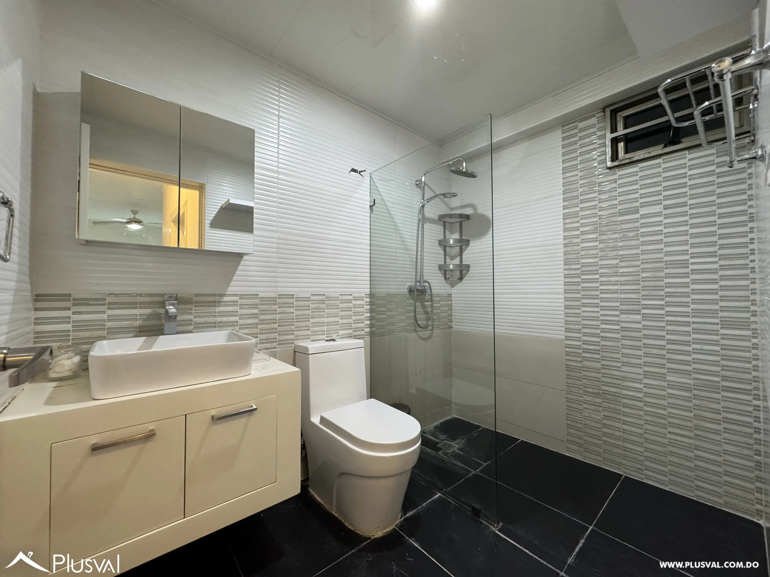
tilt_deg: +1.5
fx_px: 311
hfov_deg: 102.1
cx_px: 385
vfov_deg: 85.7
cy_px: 288
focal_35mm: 14
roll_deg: -0.1
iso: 320
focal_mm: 2.22
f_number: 2.2
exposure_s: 1/120
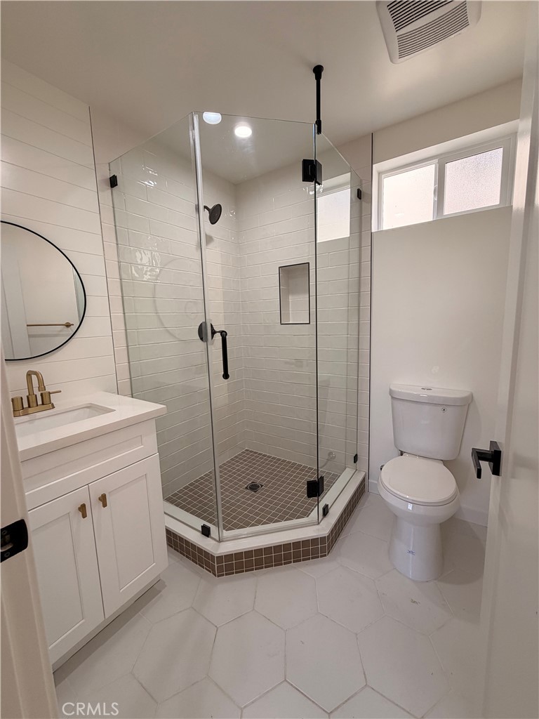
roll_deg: +1.9
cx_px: 270
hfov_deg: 85.7
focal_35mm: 14
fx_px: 291
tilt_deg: -7.8
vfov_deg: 102.1
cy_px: 360
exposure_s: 1/120
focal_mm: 2.22
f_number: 2.2
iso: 100
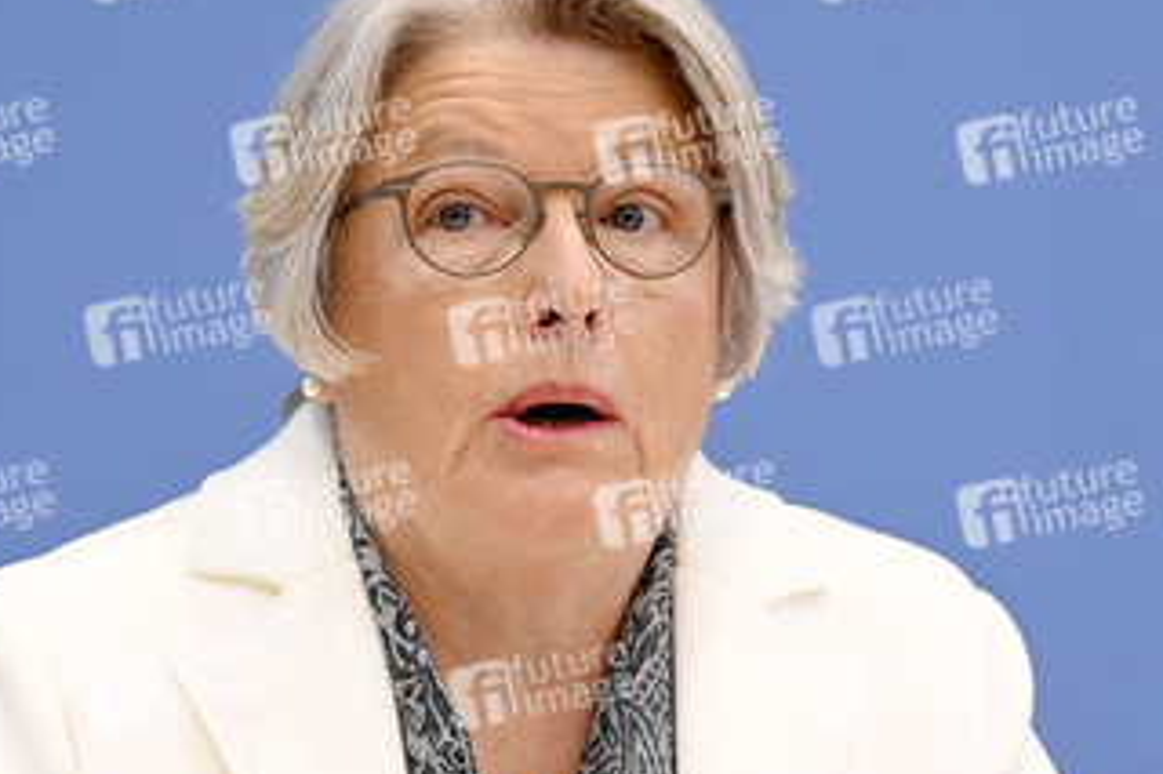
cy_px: 414
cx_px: 591
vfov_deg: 7.5
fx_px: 5909
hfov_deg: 11.2
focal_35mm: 183
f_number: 6.3
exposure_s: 1/500
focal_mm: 130
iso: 4000
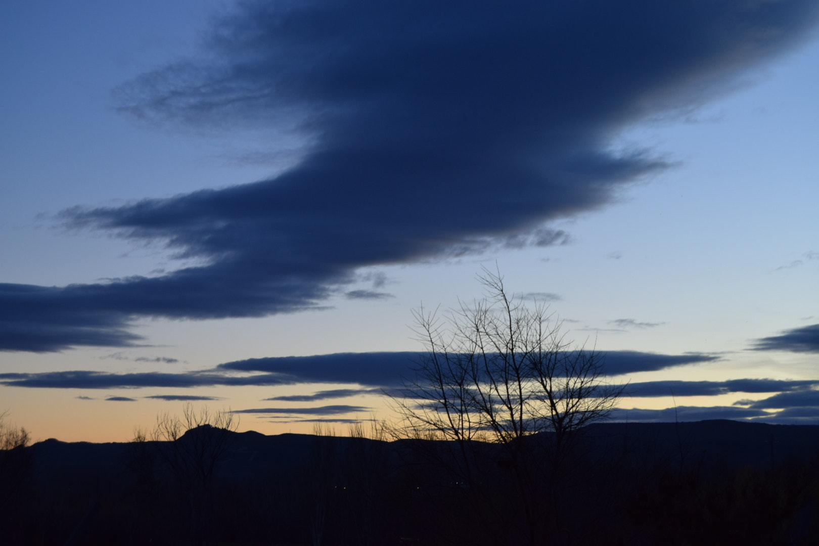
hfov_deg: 31.9
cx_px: 410
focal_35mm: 63
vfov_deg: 21.6
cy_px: 273
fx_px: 1433
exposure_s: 1/60
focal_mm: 42
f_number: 8
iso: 400
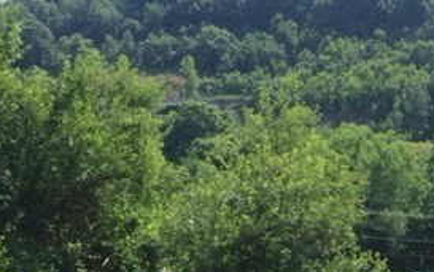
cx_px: 393
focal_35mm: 72
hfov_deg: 27.5
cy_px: 305
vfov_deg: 17.5
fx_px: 852
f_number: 2.2
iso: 32
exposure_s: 1/1014
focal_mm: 4.15
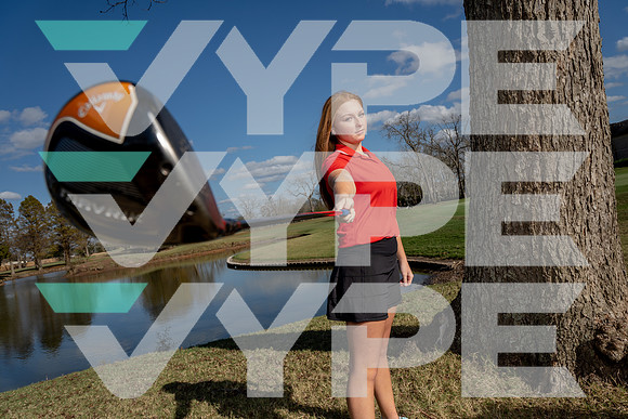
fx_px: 419
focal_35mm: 24
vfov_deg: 53.2
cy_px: 210
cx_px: 314
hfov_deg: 73.7
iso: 50
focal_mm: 24
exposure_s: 1/250
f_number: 8
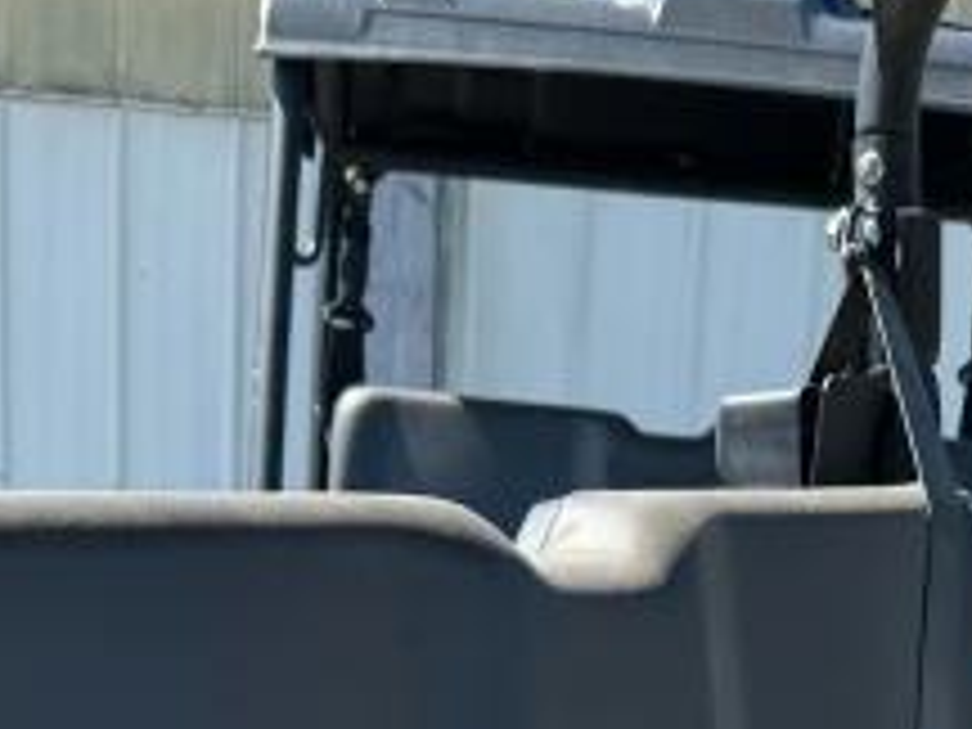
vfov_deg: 14.9
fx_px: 2499
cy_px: 1215
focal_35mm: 89
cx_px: 680
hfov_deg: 21.9
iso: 80
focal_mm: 6.76
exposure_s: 1/1339
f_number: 1.78
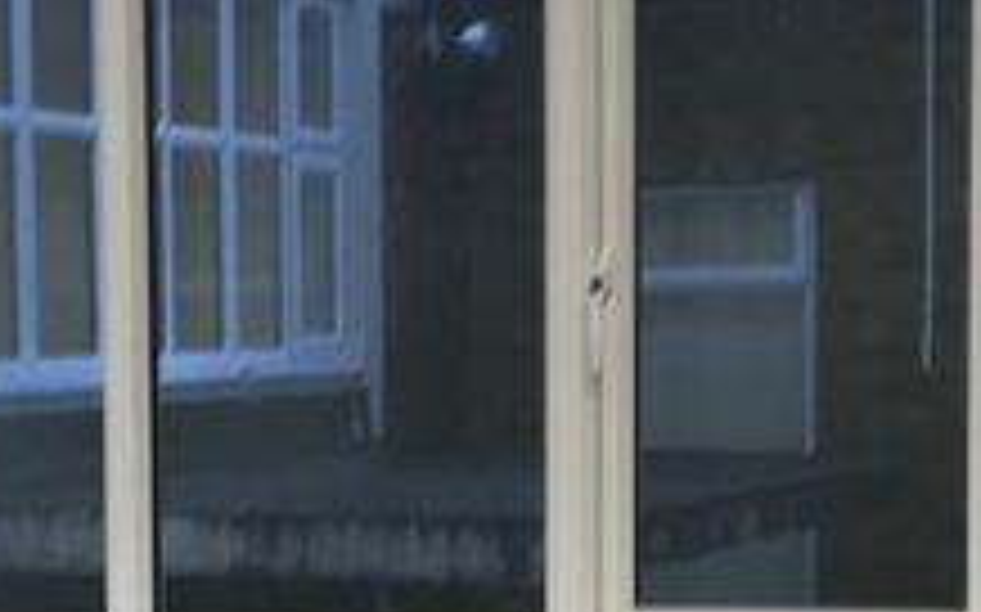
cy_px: 718
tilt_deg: -5.0
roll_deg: +1.7
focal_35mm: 151
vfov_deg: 8.6
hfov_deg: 13.8
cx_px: 274
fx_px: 4035
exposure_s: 1/50
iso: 25
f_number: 1.8
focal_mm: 3.99
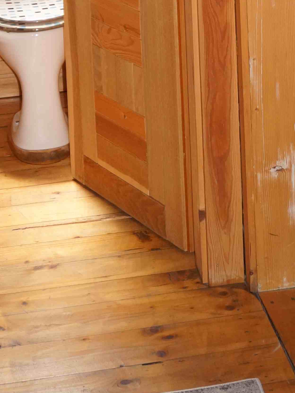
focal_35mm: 104
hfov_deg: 14.2
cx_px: 210
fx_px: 1182
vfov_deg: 16.7
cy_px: -245
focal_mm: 22
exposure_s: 1/160
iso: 800
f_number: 4
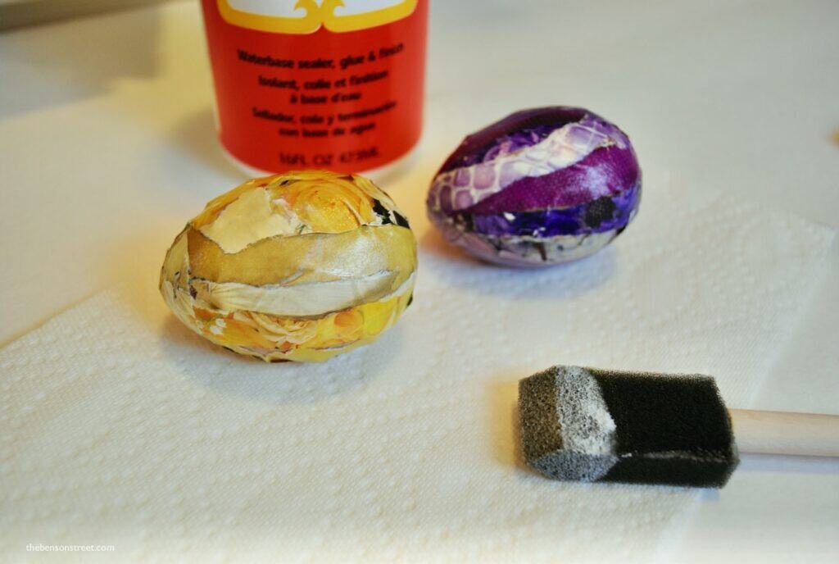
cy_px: 282
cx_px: 420
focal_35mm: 33
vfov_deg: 40.2
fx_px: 771
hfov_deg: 57.1
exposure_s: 1/40
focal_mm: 22
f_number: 4
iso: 200
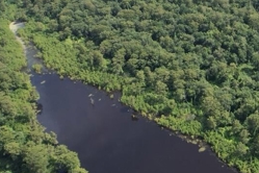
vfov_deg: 25.1
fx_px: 381
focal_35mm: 53
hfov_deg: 35.2
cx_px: 237
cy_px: 35
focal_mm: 8.38
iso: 130
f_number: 2.8
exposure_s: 1/1250
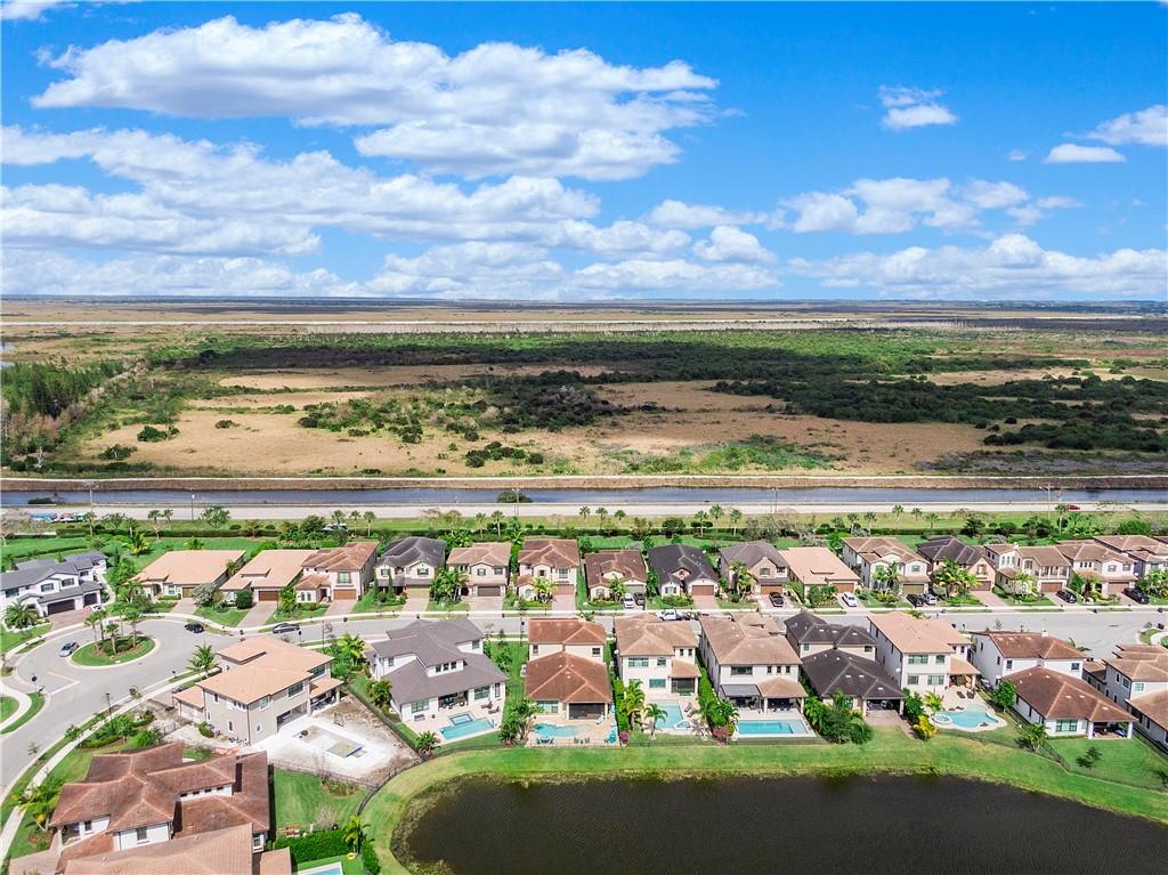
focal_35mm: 24
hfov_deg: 71.6
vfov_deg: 56.8
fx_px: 809
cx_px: 584
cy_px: 438
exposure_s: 1/2500
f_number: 2.8
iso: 100
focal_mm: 4.39
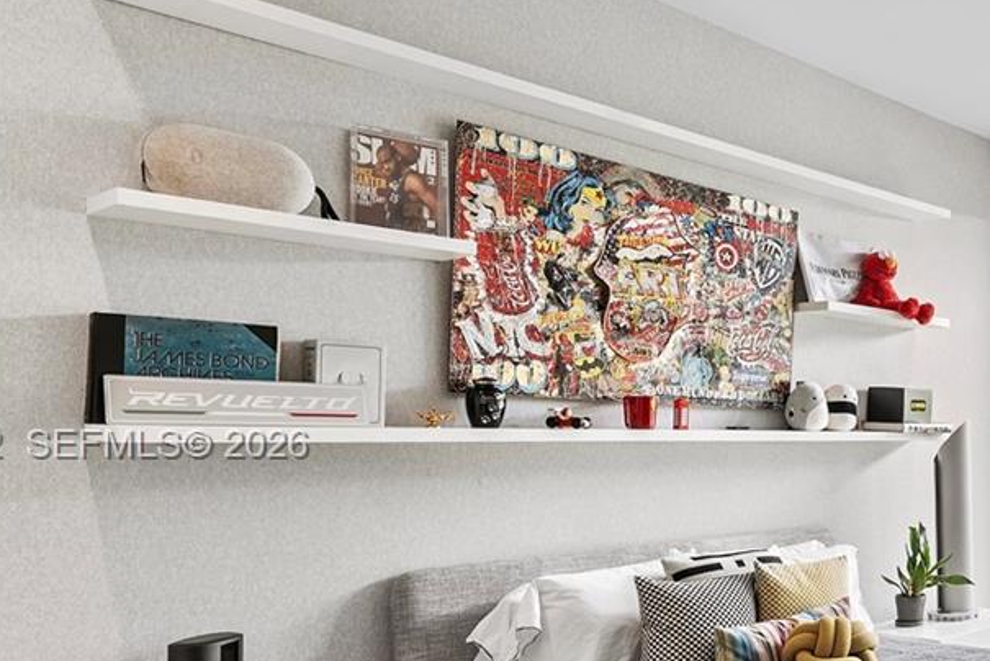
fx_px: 1018
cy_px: 447
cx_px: 1108
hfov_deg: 40.8
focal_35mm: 37
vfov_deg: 35.6
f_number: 8
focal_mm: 14
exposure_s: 1/3
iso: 400
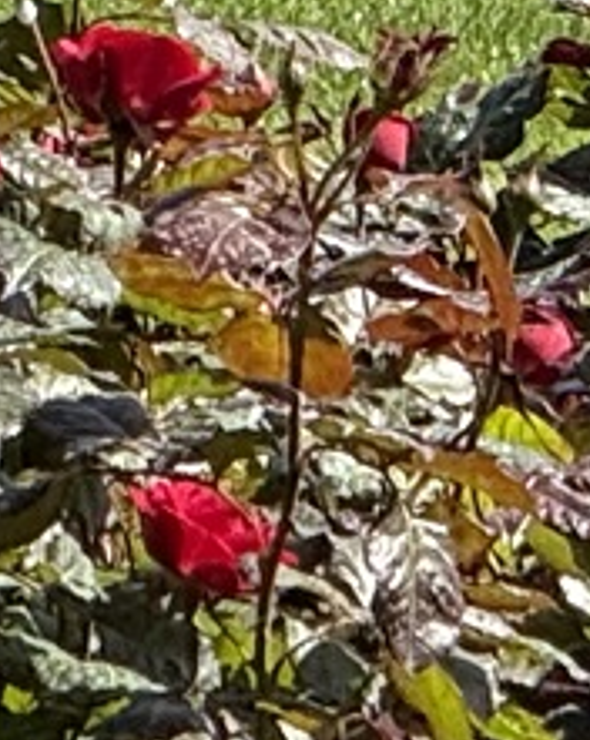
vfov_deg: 1.8
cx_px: -1874
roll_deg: -1.2
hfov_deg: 1.4
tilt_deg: -2.9
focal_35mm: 1062
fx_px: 23245
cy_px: -1400
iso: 50
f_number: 2.8
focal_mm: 15.66
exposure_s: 1/1096
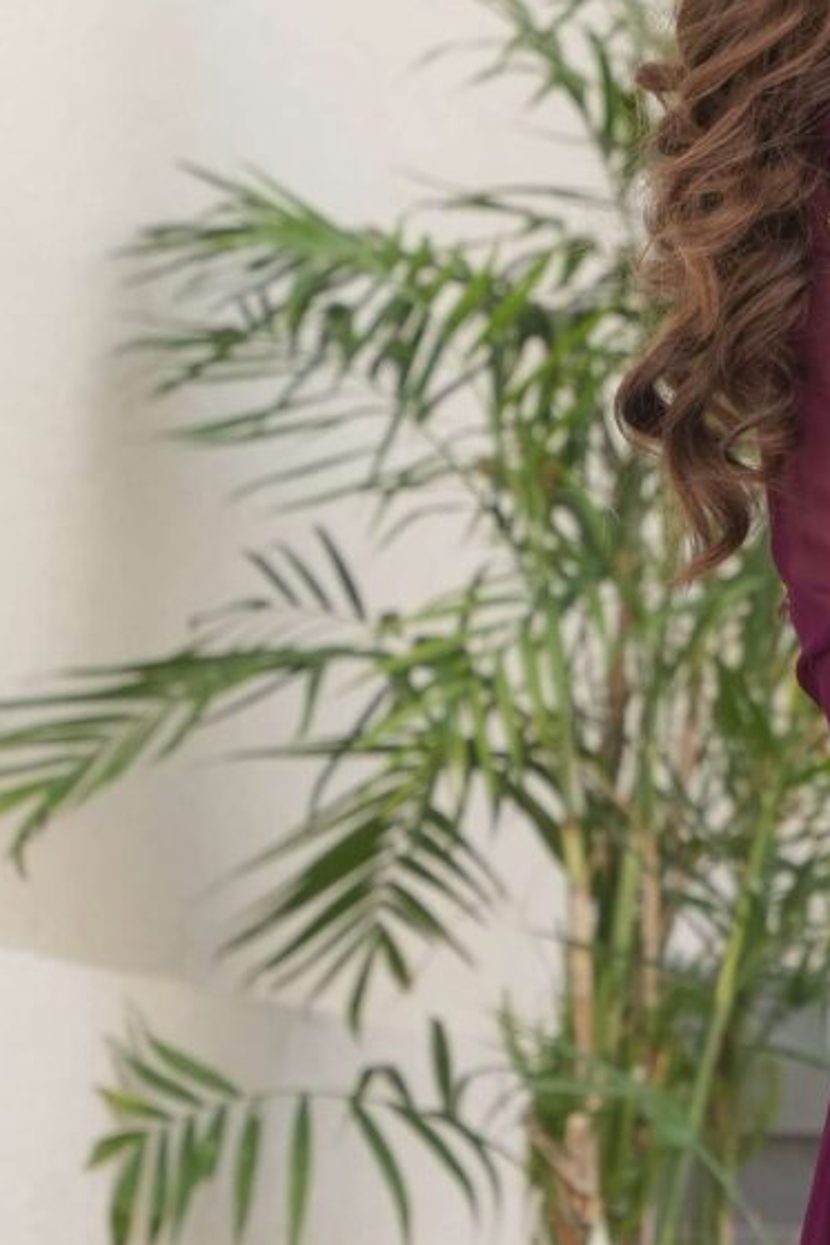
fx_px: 11073
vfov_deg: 6.4
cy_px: 794
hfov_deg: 4.3
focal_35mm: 320
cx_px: 1238
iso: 320
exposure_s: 1/500
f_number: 4
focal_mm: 70
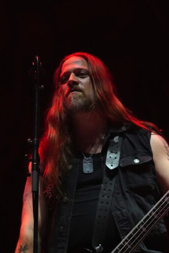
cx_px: 126
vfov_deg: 12.2
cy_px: 127
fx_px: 1183
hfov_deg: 8.2
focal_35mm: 168
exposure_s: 1/160
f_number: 5.6
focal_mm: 74
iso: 5000
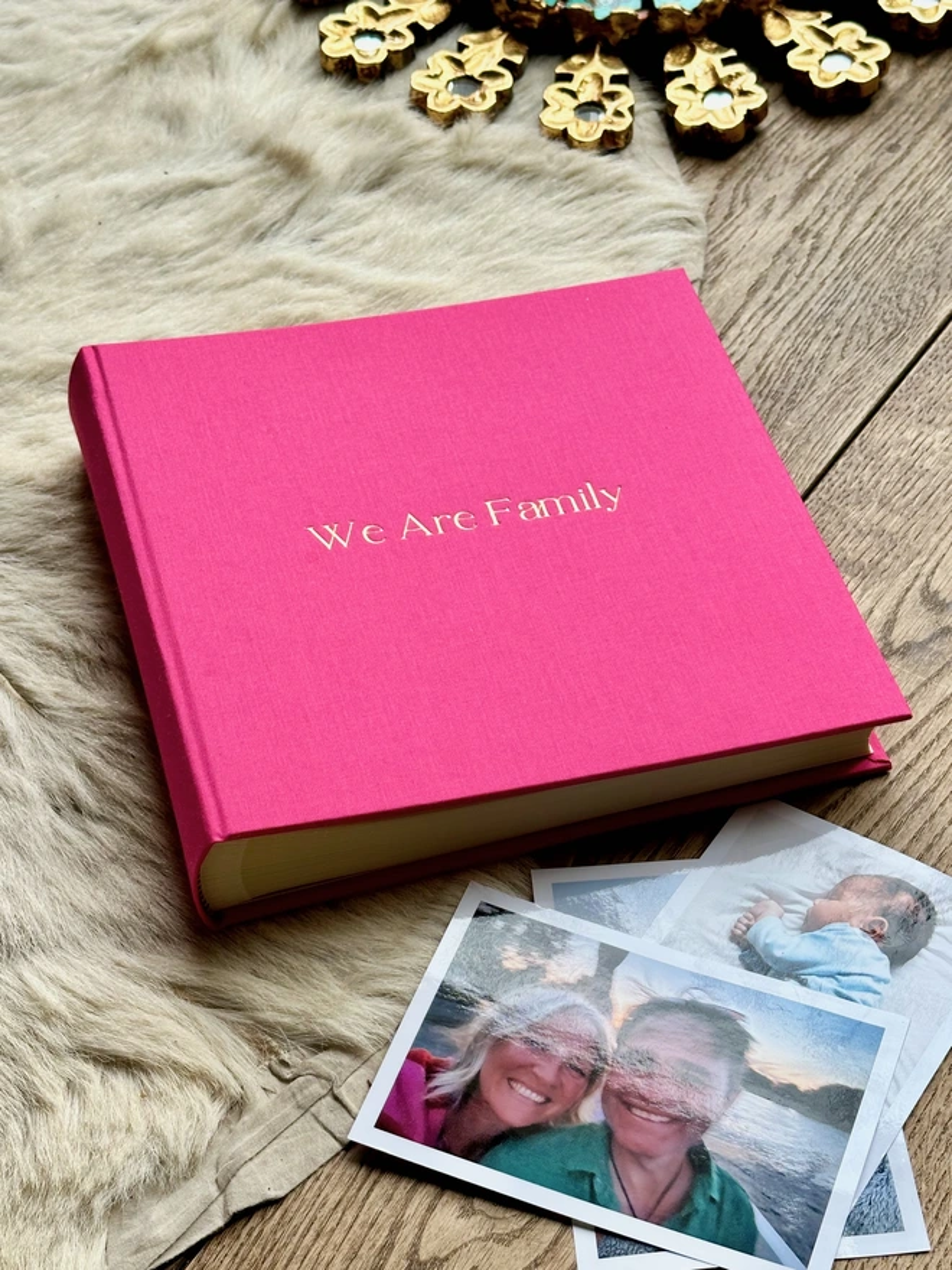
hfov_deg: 30.3
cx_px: 476
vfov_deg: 39.7
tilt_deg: -50.2
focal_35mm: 48
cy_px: 635
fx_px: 1760
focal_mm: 6.86
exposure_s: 1/128
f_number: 1.78
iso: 50
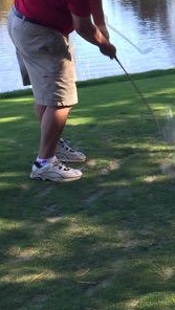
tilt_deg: -8.7
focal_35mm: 96
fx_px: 790
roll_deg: -0.6
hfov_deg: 12.4
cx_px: 200
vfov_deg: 22.0
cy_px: 74
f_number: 2.2
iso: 32
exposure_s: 1/146
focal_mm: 4.15
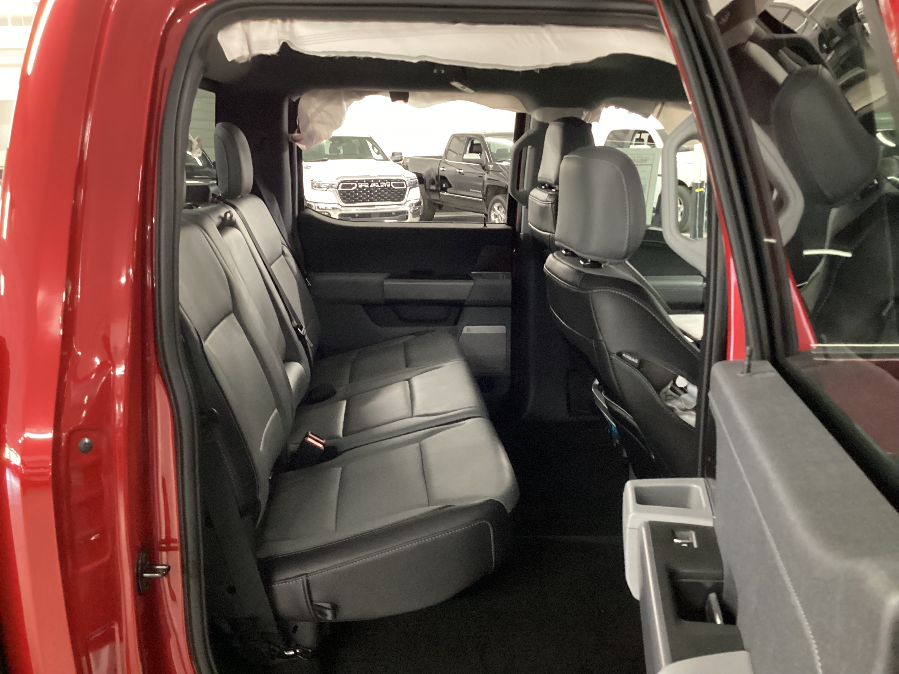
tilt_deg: -14.9
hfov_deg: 58.4
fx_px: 805
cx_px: 450
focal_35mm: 31
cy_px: 337
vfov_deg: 45.4
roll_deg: +1.0
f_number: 2.4
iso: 640
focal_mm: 3.3
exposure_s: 1/24
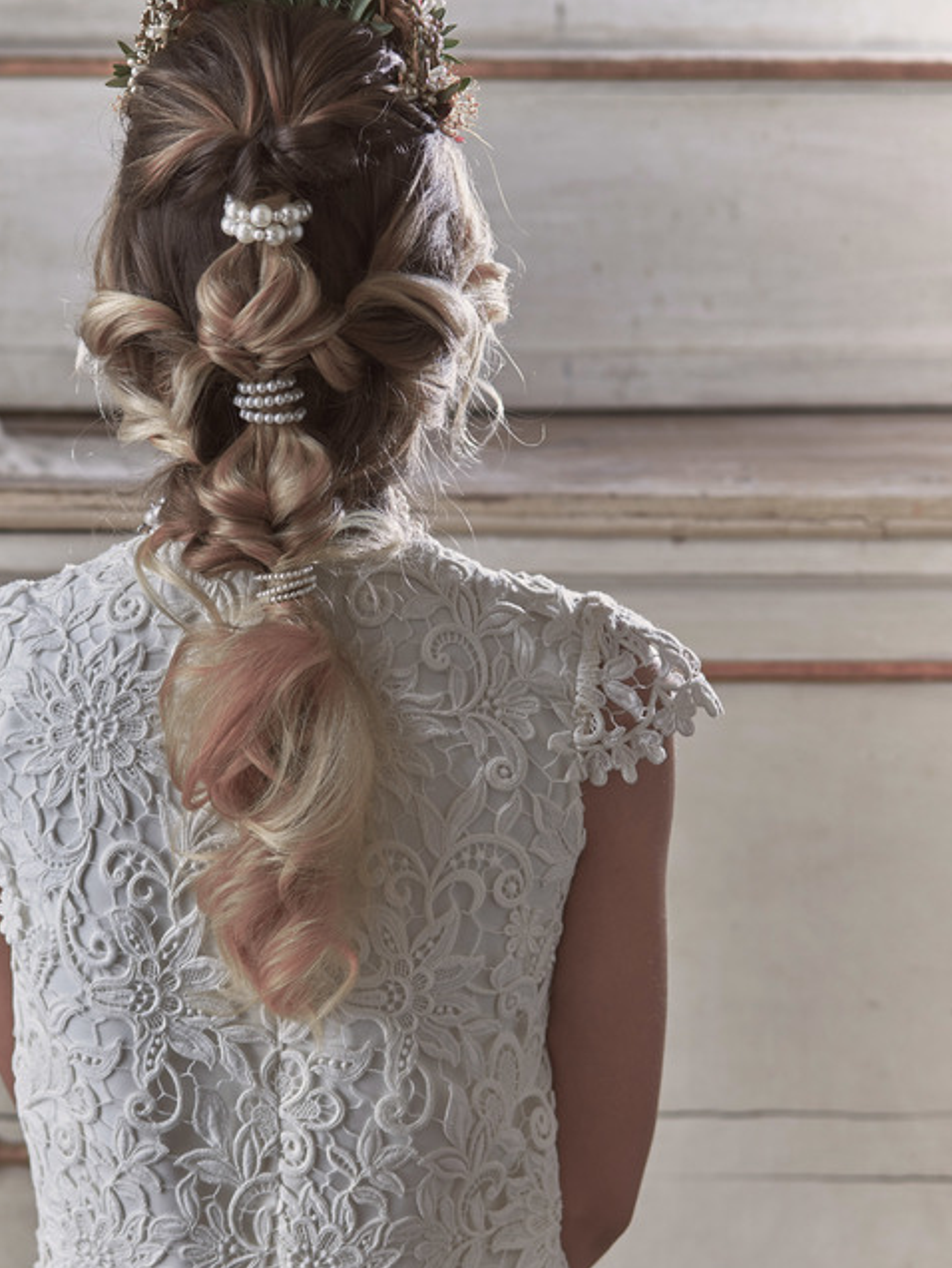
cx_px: 329
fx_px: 5572
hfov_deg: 9.8
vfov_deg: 13.0
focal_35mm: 152
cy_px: 747
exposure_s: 1/160
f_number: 4.5
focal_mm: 105
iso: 320
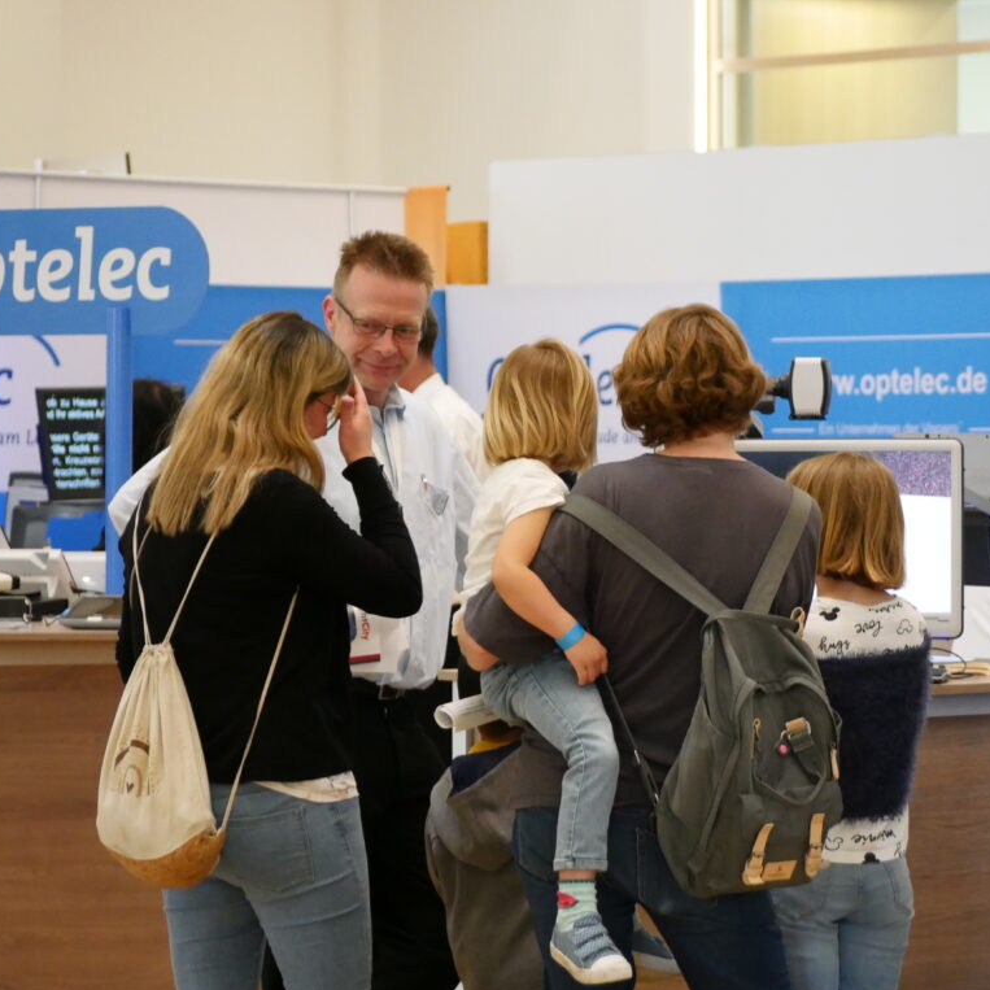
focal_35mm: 171
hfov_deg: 10.2
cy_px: 498
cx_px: 624
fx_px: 5533
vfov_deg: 10.2
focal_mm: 72
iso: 3200
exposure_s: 1/160
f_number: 4.3
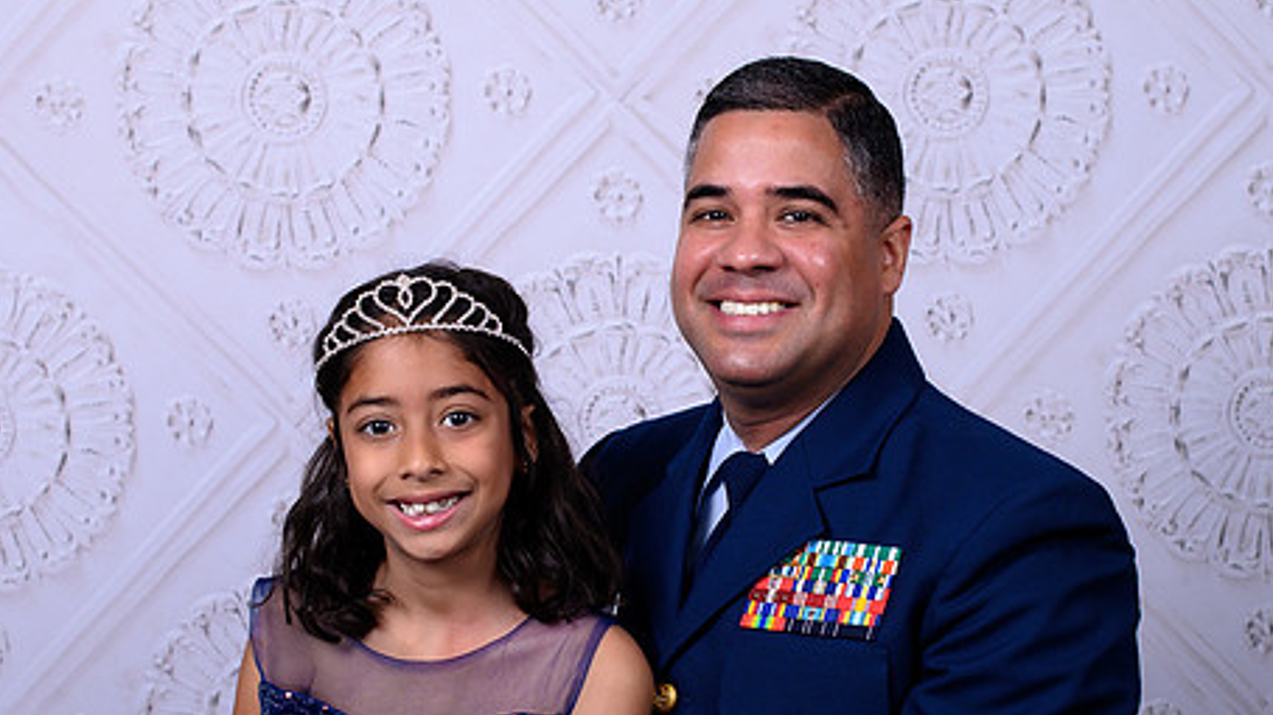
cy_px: 500
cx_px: 648
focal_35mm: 87
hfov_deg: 24.5
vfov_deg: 13.9
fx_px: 2936
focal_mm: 50
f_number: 5.6
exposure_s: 1/200
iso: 100
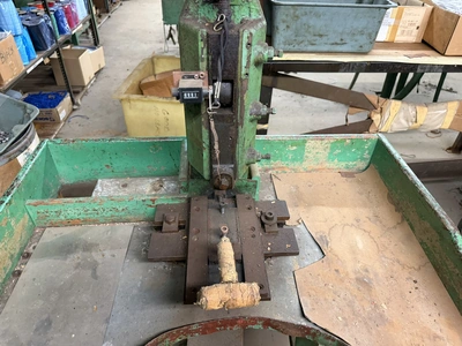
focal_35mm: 24
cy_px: 173
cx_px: 231
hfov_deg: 71.6
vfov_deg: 56.8
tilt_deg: -38.6
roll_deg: -1.7
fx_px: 320
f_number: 1.78
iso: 500
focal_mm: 6.76
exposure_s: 1/60
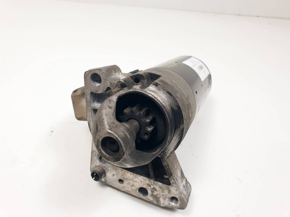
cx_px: 145
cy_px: 108
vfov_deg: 53.1
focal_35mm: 26
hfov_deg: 67.3
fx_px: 218
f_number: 2.4
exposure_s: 1/216
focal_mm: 4.3
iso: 50
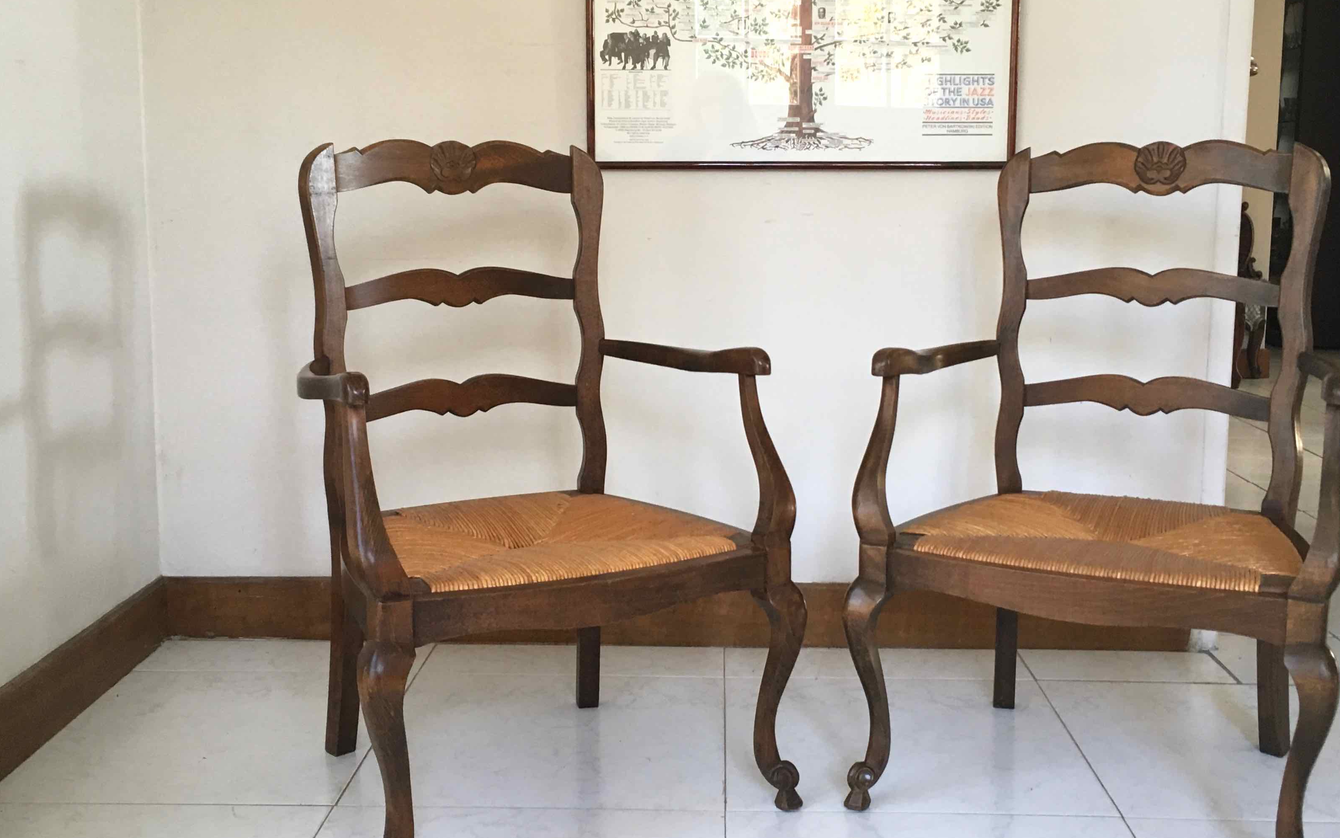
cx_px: 679
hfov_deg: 51.5
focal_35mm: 38
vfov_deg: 33.5
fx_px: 1388
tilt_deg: -9.2
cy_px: 367
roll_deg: +1.1
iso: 125
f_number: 2.2
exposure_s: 1/33
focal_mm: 4.15
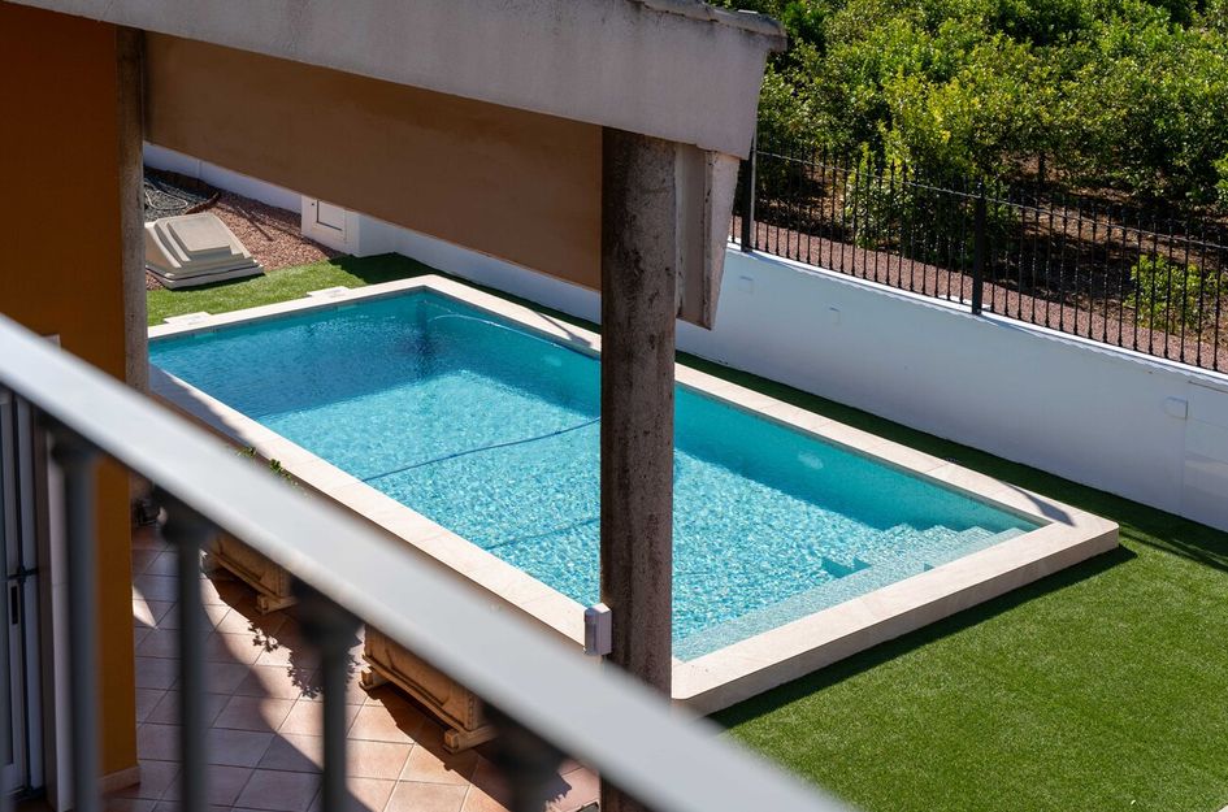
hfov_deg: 40.4
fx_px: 1671
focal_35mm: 49
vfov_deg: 27.3
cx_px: 614
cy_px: 406
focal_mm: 49.1
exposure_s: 1/640
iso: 100
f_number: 5
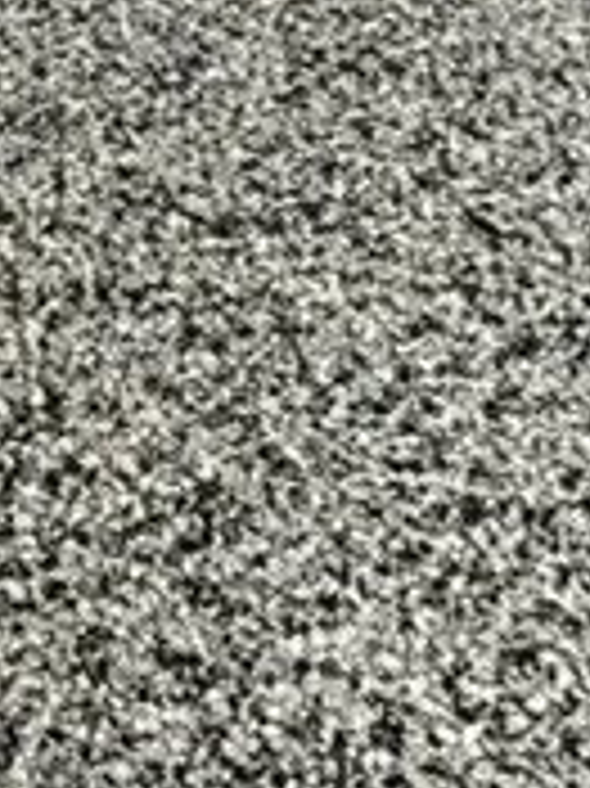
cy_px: -135
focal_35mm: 82
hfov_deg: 16.9
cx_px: -189
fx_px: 1866
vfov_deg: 22.2
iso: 80
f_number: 2.2
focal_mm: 2.22
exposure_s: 1/5155
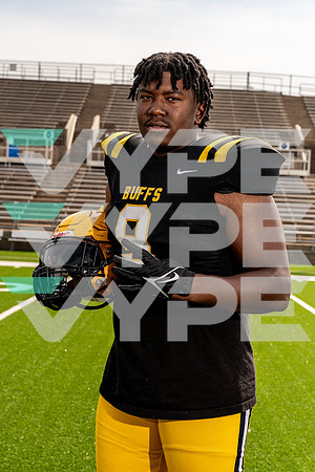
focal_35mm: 70
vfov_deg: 28.8
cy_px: 236
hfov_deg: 19.5
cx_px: 158
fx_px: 919
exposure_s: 1/250
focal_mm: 70
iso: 100
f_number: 8
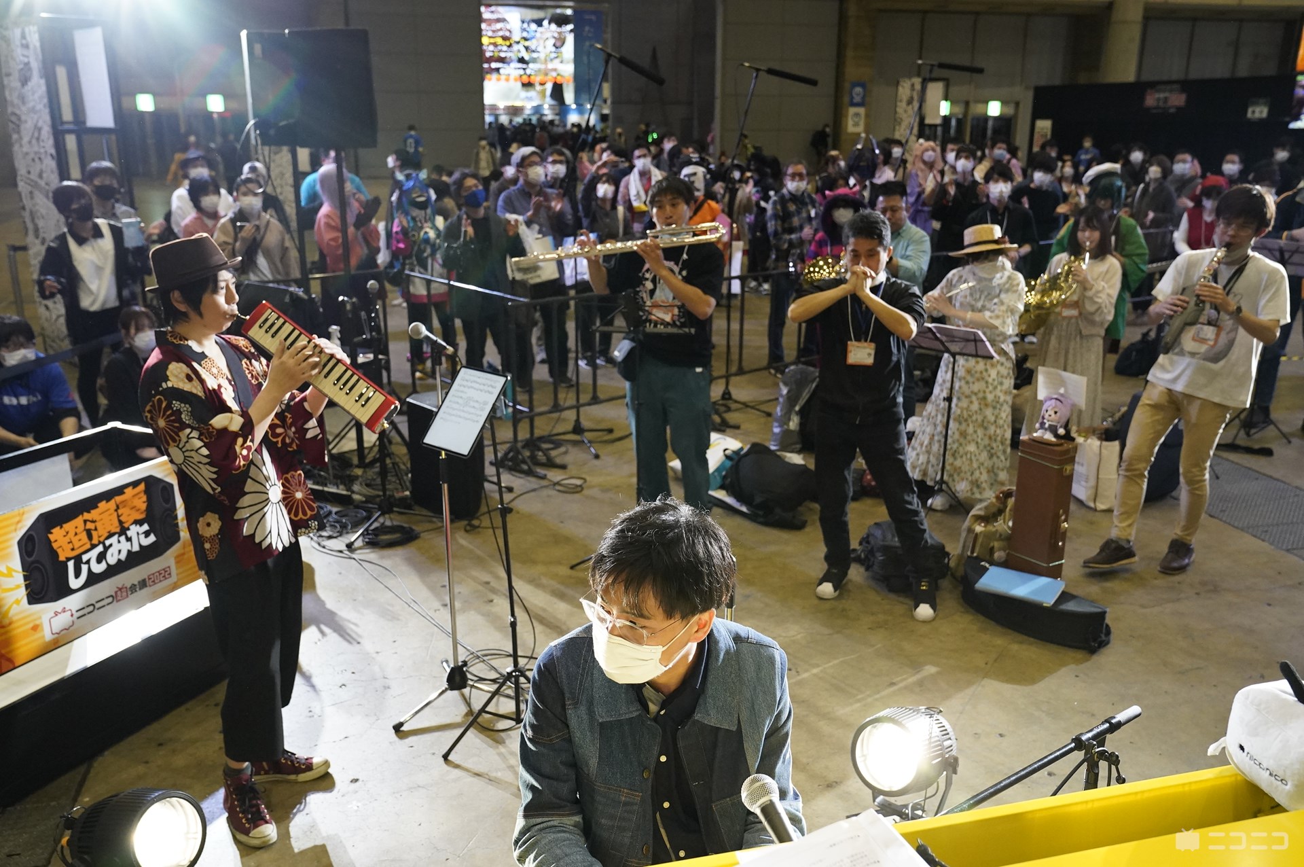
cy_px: 434
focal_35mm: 30
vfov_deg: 43.5
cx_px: 652
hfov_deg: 62.0
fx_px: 1086
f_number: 4.5
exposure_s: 1/200
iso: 6400
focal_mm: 30
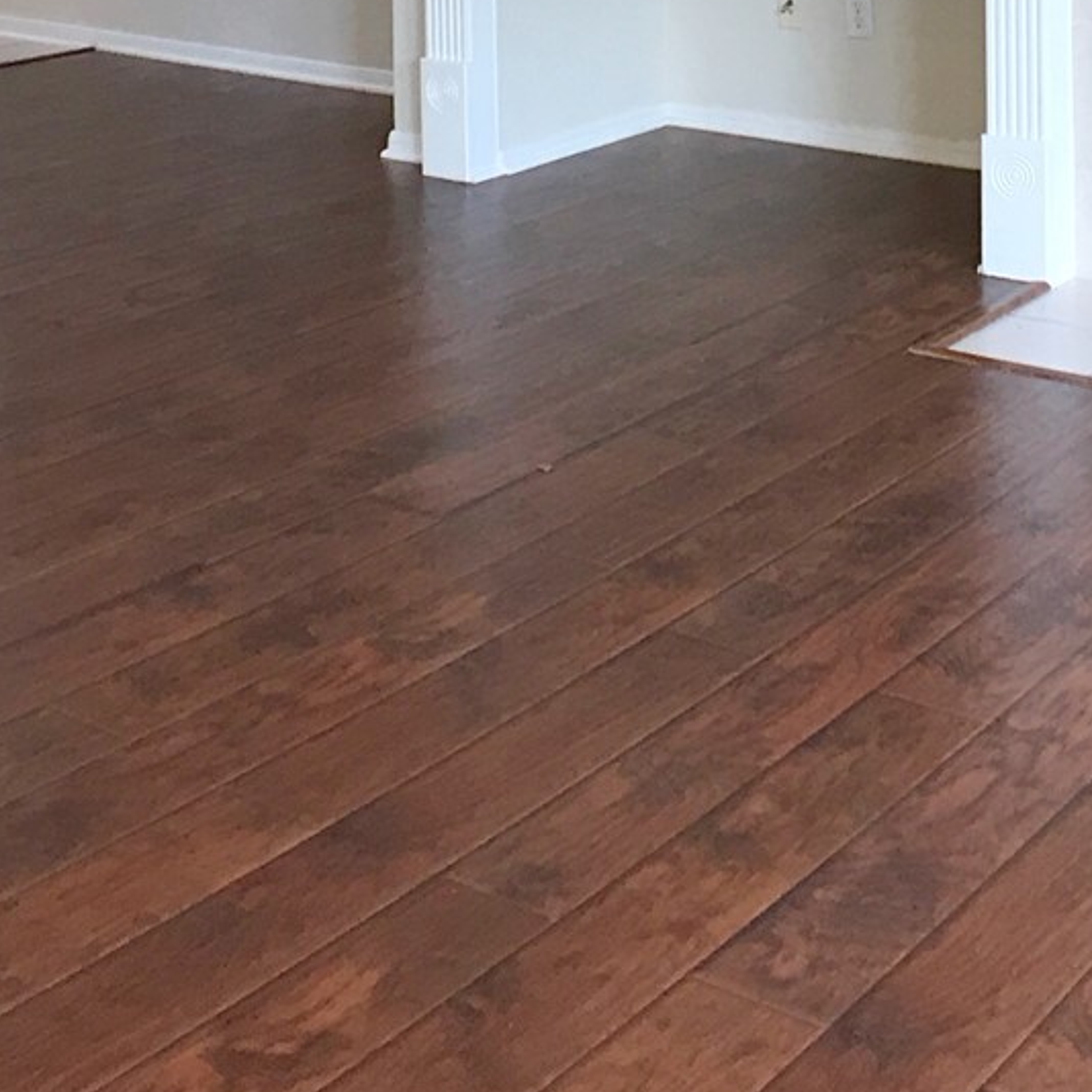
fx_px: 3391
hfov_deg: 18.3
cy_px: -260
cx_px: 638
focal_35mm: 95
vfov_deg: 17.4
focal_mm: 3.99
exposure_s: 1/30
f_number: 1.8
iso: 20
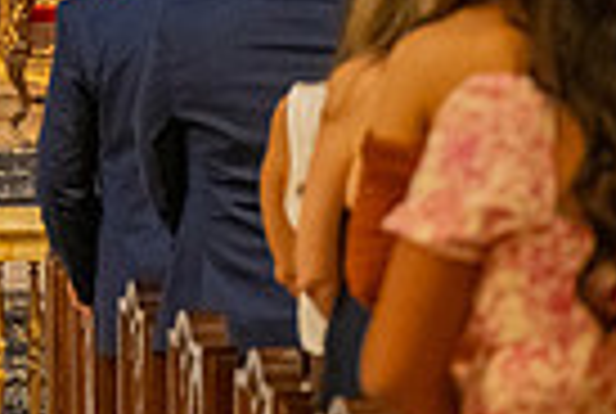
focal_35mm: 296
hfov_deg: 6.8
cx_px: -355
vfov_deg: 4.6
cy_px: -164
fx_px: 5076
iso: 2000
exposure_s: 1/200
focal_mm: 70
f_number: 2.8
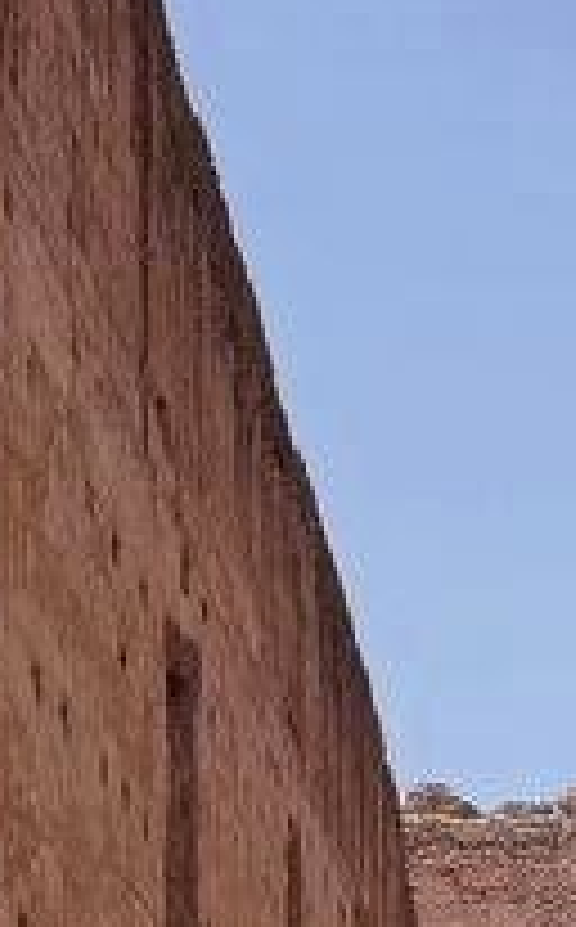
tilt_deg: -0.2
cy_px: 1490
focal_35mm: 99
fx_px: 2497
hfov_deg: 13.0
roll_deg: -0.3
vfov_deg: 18.1
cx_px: 567
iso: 80
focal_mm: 6.76
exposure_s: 1/6173
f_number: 1.78
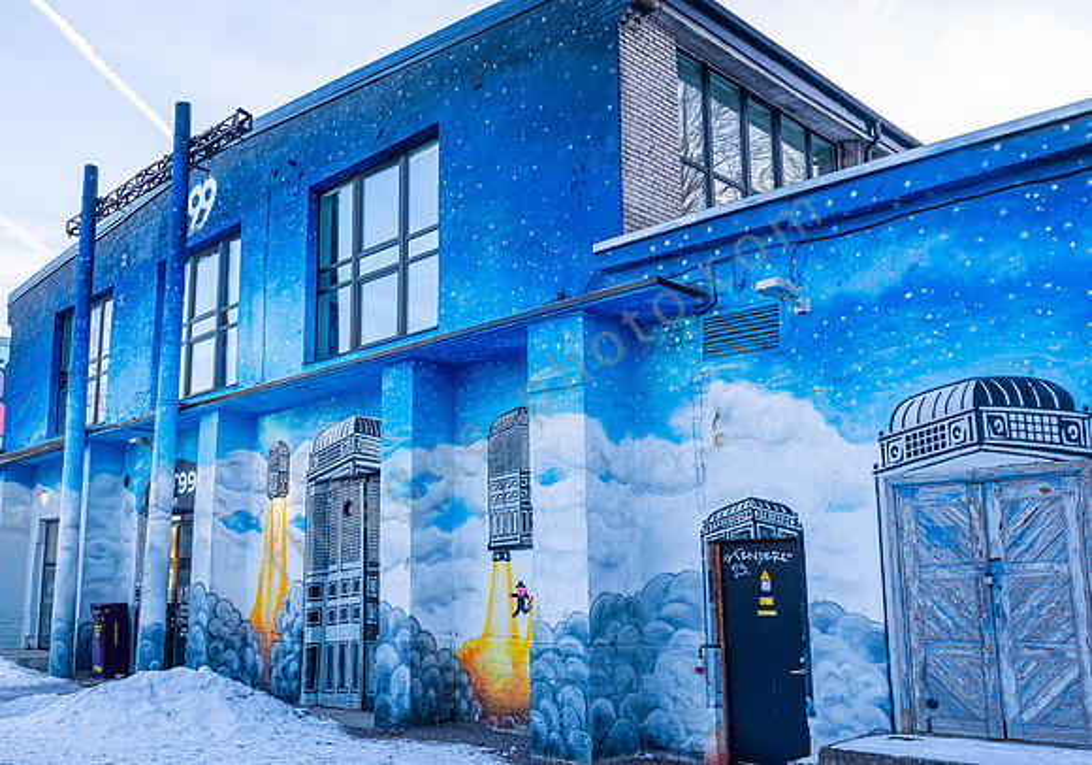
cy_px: 416
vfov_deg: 41.6
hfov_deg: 56.8
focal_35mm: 33
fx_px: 1006
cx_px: 468
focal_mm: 29
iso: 160
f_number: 5.6
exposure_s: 1/160
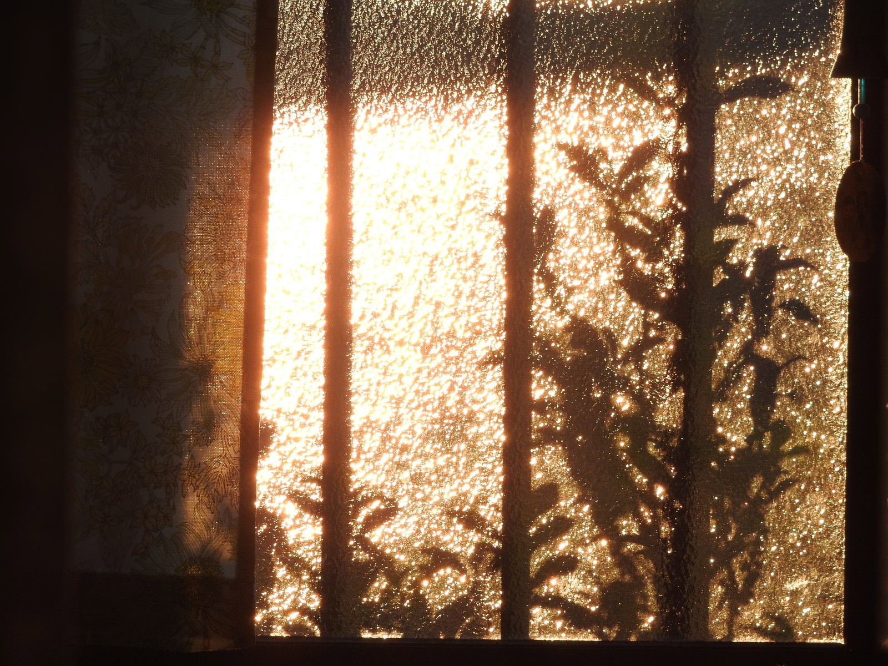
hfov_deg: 9.0
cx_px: 444
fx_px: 5644
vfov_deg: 6.8
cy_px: 333
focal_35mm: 220
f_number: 5.3
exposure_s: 1/100
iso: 100
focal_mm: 39.4
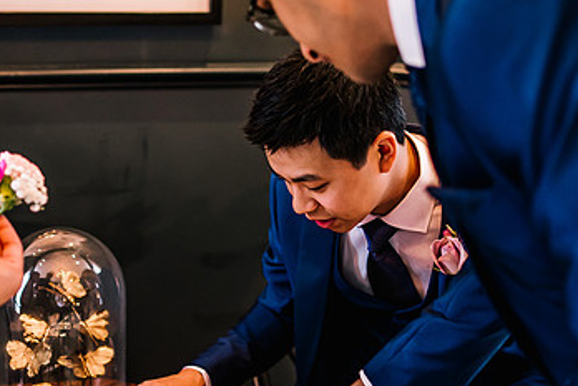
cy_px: 200
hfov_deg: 31.2
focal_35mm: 64
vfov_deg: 21.2
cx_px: 208
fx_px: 1027
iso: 1600
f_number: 1.6
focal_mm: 35
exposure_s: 1/250
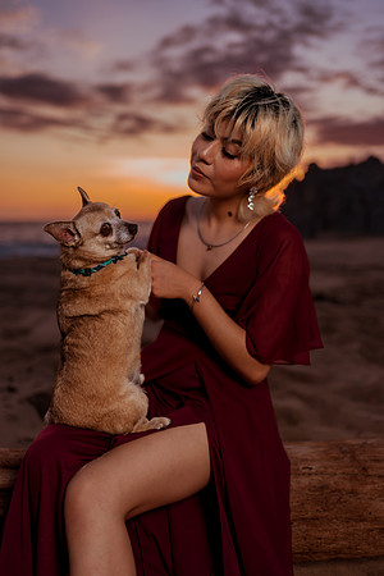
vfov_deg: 54.4
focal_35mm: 35
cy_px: 288
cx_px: 192
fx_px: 560
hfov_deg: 37.9
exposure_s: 1/500
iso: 50
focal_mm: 35
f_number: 1.8
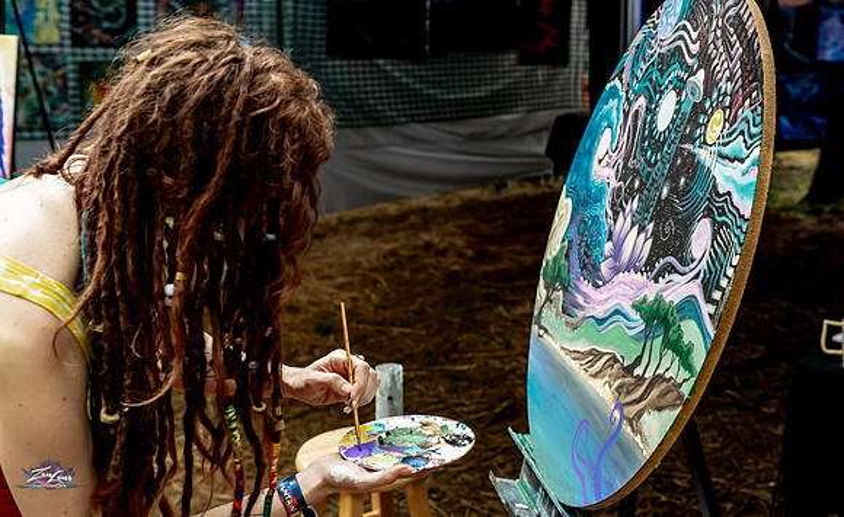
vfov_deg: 26.8
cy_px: 237
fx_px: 1086
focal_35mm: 47
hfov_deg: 42.0
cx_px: 558
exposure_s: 1/400
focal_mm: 35
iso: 1000
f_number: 4
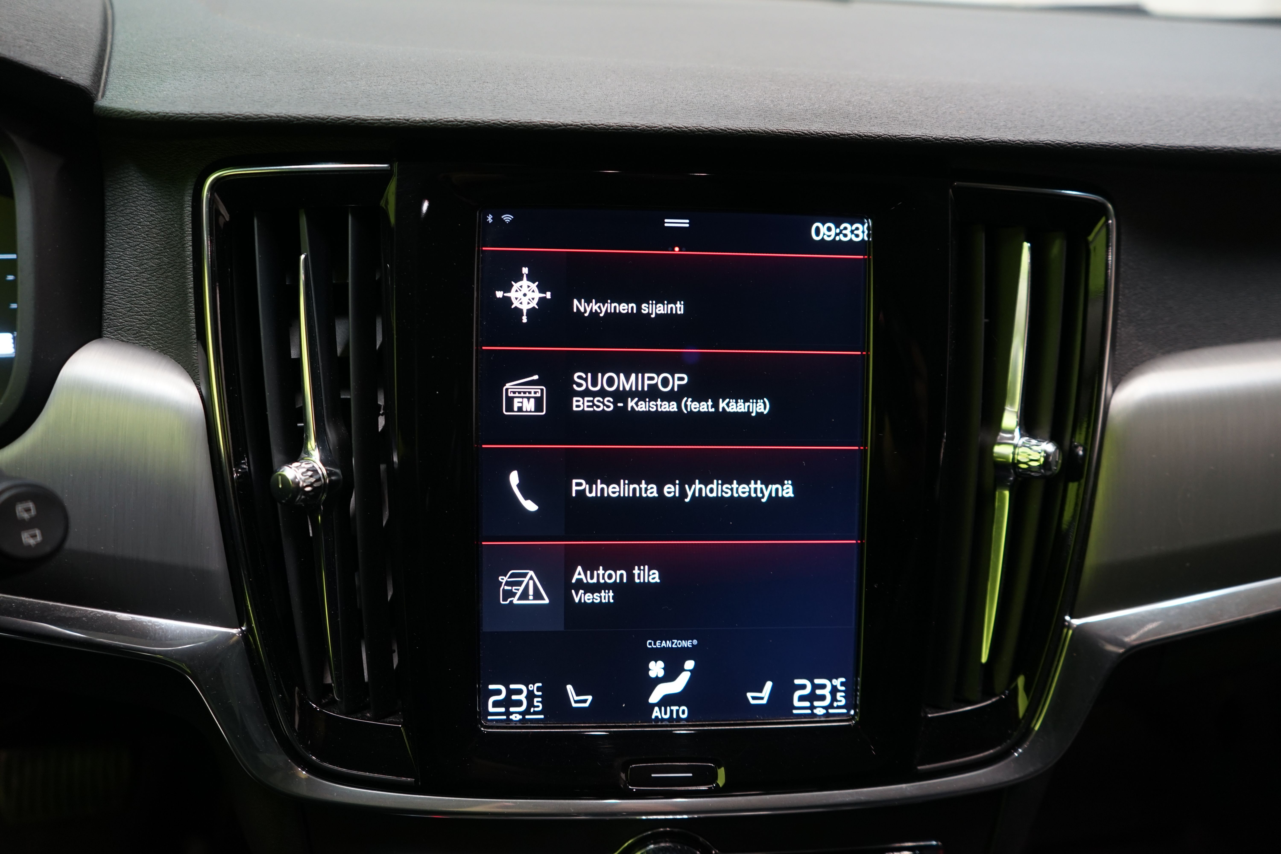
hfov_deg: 65.5
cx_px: 640
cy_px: 427
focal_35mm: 28
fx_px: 996
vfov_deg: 46.4
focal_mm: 28
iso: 640
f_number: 3.5
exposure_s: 1/30
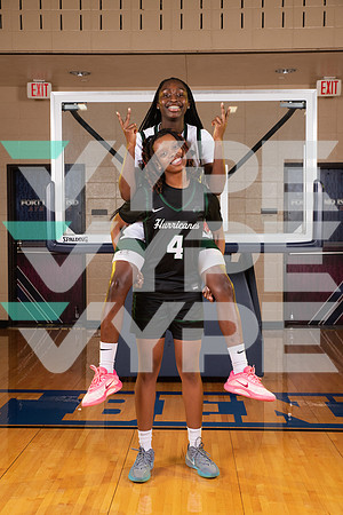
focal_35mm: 46
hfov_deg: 29.2
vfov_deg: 42.7
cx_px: 172
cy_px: 258
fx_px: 657
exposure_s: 1/320
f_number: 7.1
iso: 320
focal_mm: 46
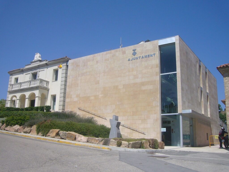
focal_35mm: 35
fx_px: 232
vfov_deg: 40.7
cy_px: 86
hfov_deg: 52.6
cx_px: 114
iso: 80
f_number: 5.6
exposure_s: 1/500
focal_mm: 4.6
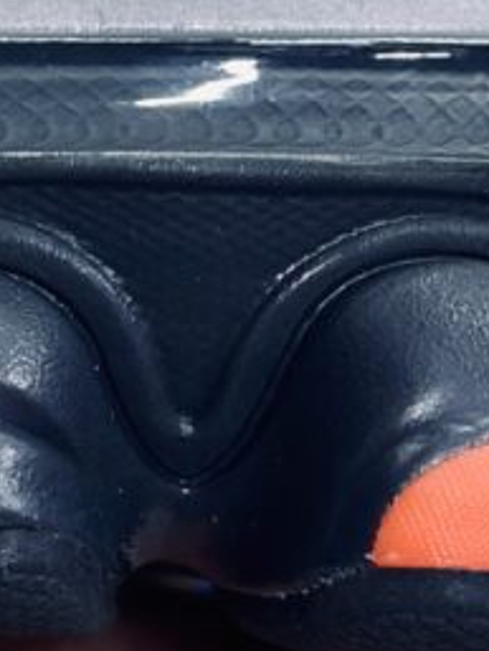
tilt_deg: -54.6
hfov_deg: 8.5
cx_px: 175
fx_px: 3275
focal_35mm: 174
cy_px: -75
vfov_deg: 11.2
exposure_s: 1/100
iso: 125
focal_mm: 6.86
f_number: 1.78
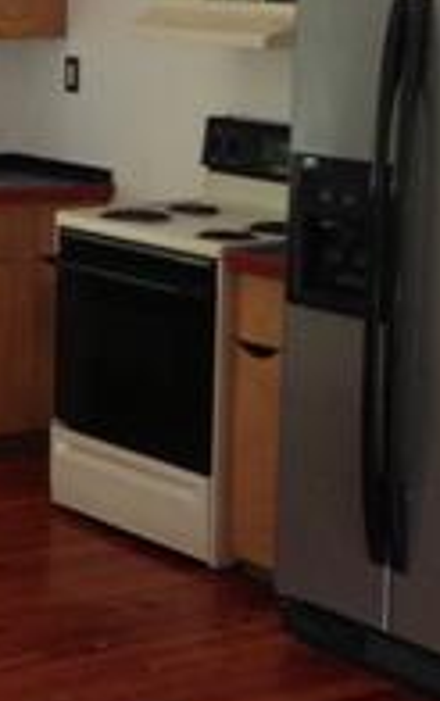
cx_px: -150
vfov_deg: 18.2
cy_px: 186
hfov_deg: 11.2
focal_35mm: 114
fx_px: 2181
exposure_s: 1/20
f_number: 2.4
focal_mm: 4.13
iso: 125
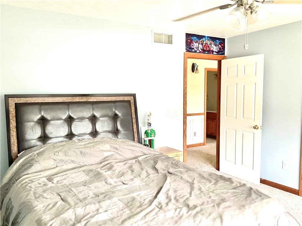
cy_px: 113
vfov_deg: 48.2
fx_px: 253
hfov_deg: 61.7
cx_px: 151
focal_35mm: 29
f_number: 1.8
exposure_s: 1/60
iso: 50
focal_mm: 3
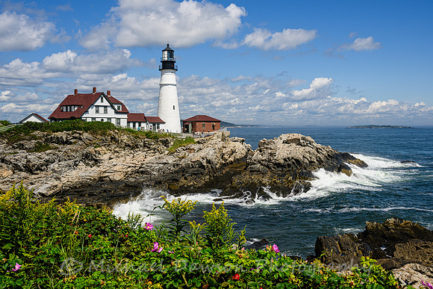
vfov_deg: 39.4
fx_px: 403
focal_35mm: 34
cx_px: 216
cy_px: 144
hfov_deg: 56.5
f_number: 11
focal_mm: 33.5
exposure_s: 1/160
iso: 64
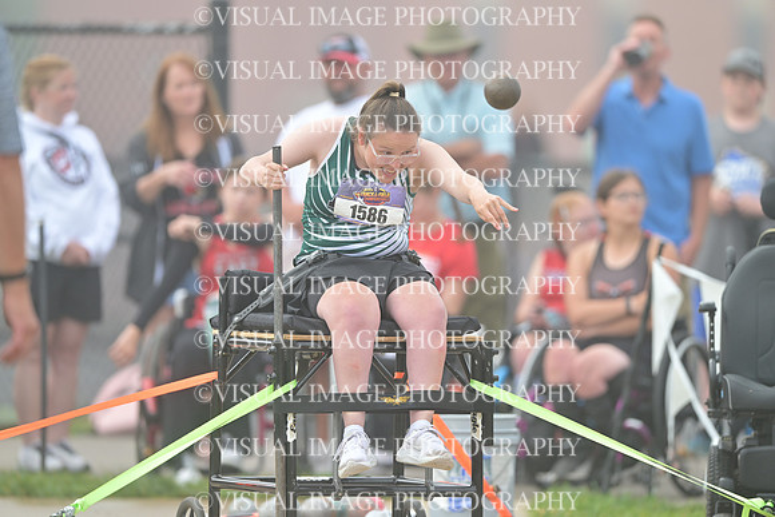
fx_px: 8613
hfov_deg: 5.2
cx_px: 388
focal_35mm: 400
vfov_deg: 3.4
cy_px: 258
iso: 500
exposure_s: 1/2000
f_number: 3.2
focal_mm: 400
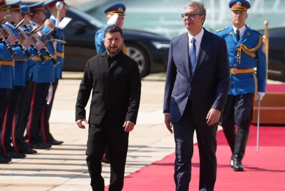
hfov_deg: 4.6
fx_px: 3542
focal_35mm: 447
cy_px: 86
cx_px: 125
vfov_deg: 3.1
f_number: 3.2
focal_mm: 200
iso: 400
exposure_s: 1/5000
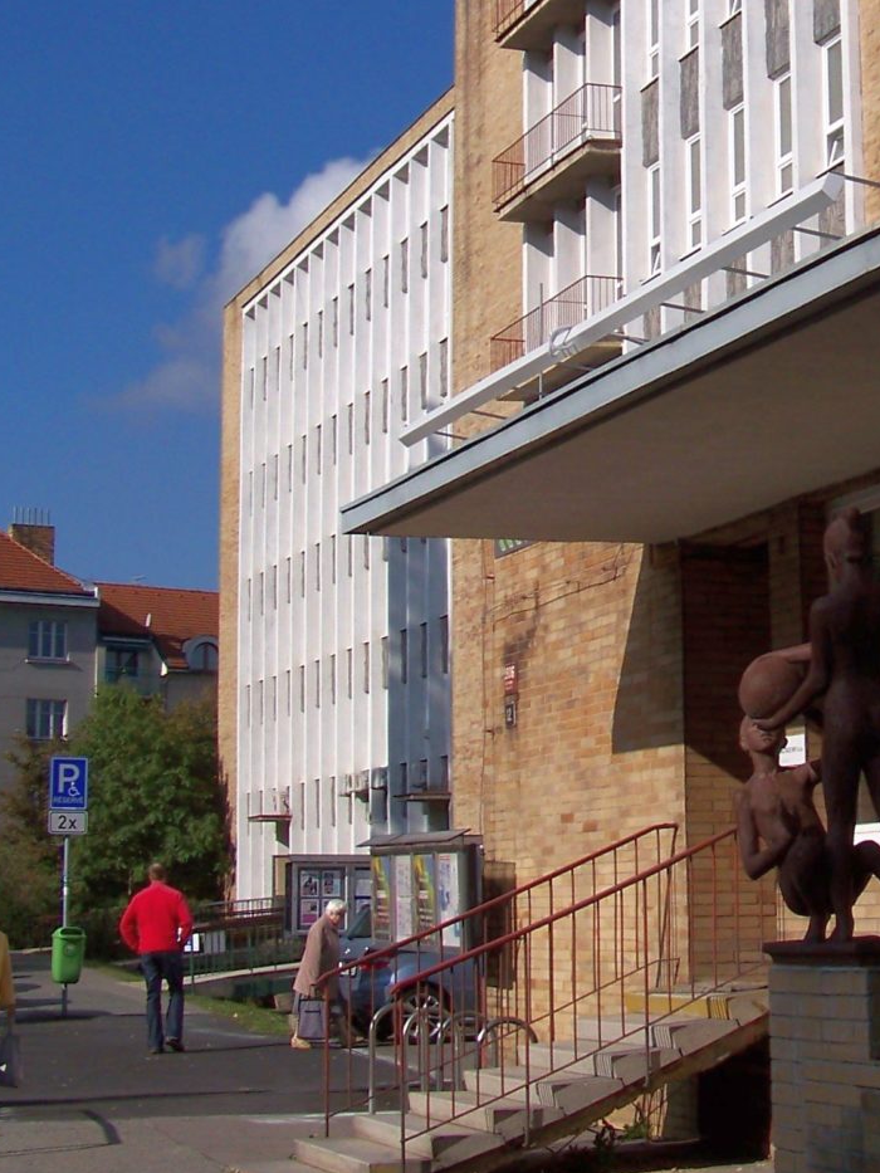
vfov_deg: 24.5
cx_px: 832
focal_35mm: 79
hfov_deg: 18.3
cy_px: 332
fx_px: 2677
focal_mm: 5.85
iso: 64
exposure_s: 1/1000
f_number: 4
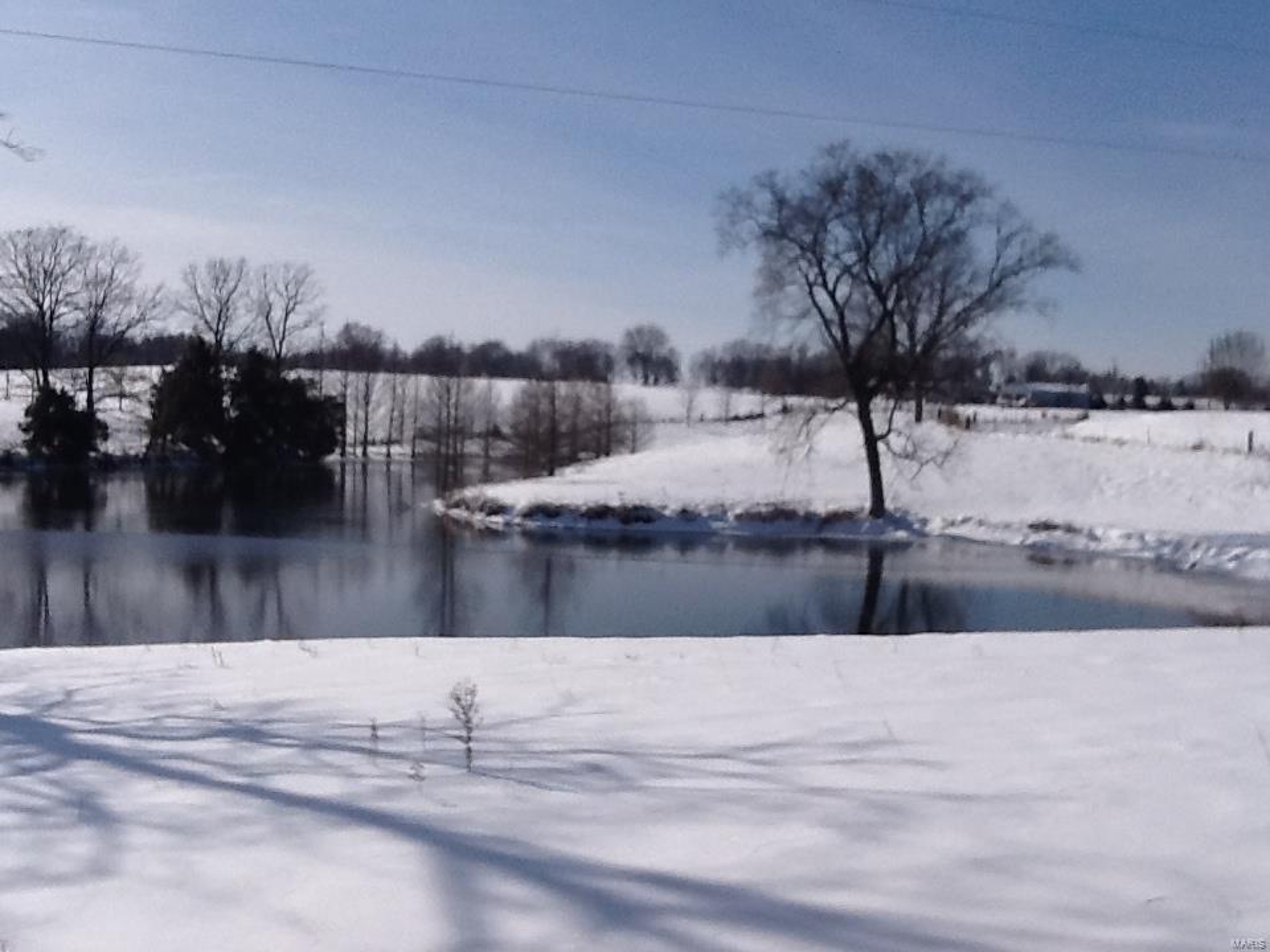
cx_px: 635
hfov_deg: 42.9
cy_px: 476
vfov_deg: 32.9
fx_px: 1614
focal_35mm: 44
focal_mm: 2.03
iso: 50
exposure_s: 1/6711
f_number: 2.4
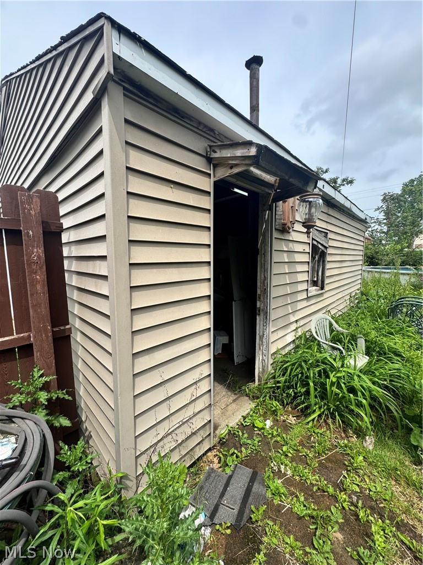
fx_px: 228
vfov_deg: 102.1
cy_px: 282
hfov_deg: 85.7
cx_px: 212
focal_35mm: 14
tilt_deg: -8.8
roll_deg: -0.9
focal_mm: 2.22
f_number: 2.2
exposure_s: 1/879
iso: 50
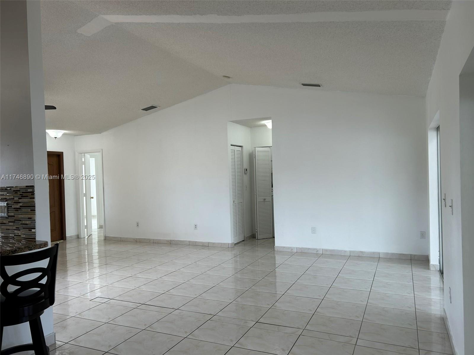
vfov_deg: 53.1
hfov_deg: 67.3
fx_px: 356
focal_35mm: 26
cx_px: 237
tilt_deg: -0.7
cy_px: 178
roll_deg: +1.6
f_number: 1.5
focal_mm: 5.7
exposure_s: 1/120
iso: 32
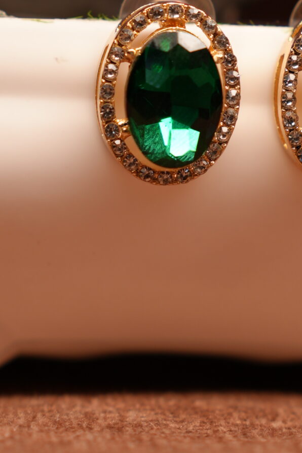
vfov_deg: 13.6
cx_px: 141
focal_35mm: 149
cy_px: -13
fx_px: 1873
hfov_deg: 9.2
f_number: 2.8
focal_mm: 35
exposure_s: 1/160
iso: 100
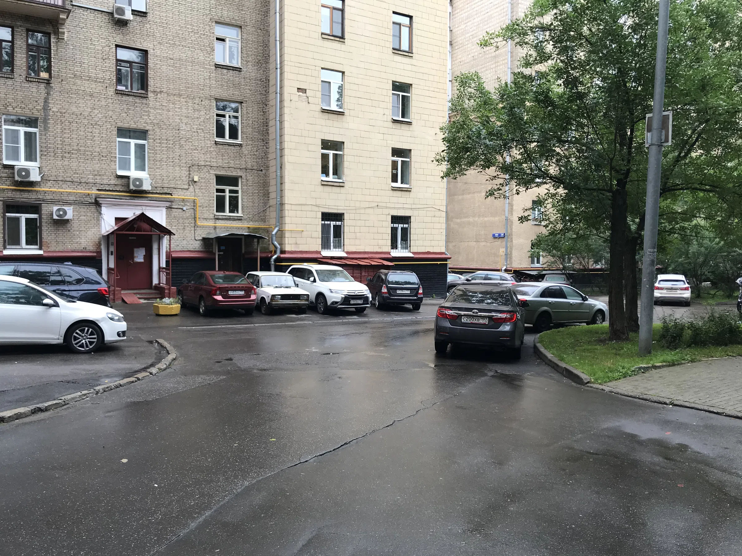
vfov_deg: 49.7
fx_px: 600
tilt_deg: -1.3
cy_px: 278
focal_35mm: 28
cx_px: 371
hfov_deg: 63.4
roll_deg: -1.5
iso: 20
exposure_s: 1/100
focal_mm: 3.99
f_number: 1.8
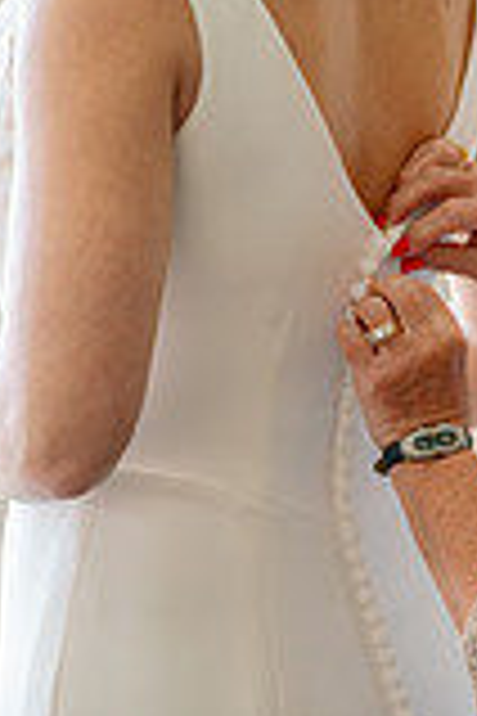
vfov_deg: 11.0
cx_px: 531
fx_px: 3716
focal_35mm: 187
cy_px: 315
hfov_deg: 7.3
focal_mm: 66
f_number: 2.8
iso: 400
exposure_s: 1/200
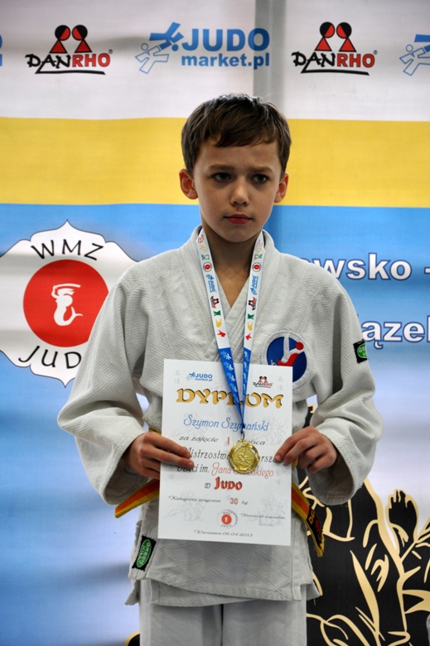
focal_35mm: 147
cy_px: 323
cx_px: 215
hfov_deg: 9.3
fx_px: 2639
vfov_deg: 14.0
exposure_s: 1/50
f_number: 5.6
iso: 800
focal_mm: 98
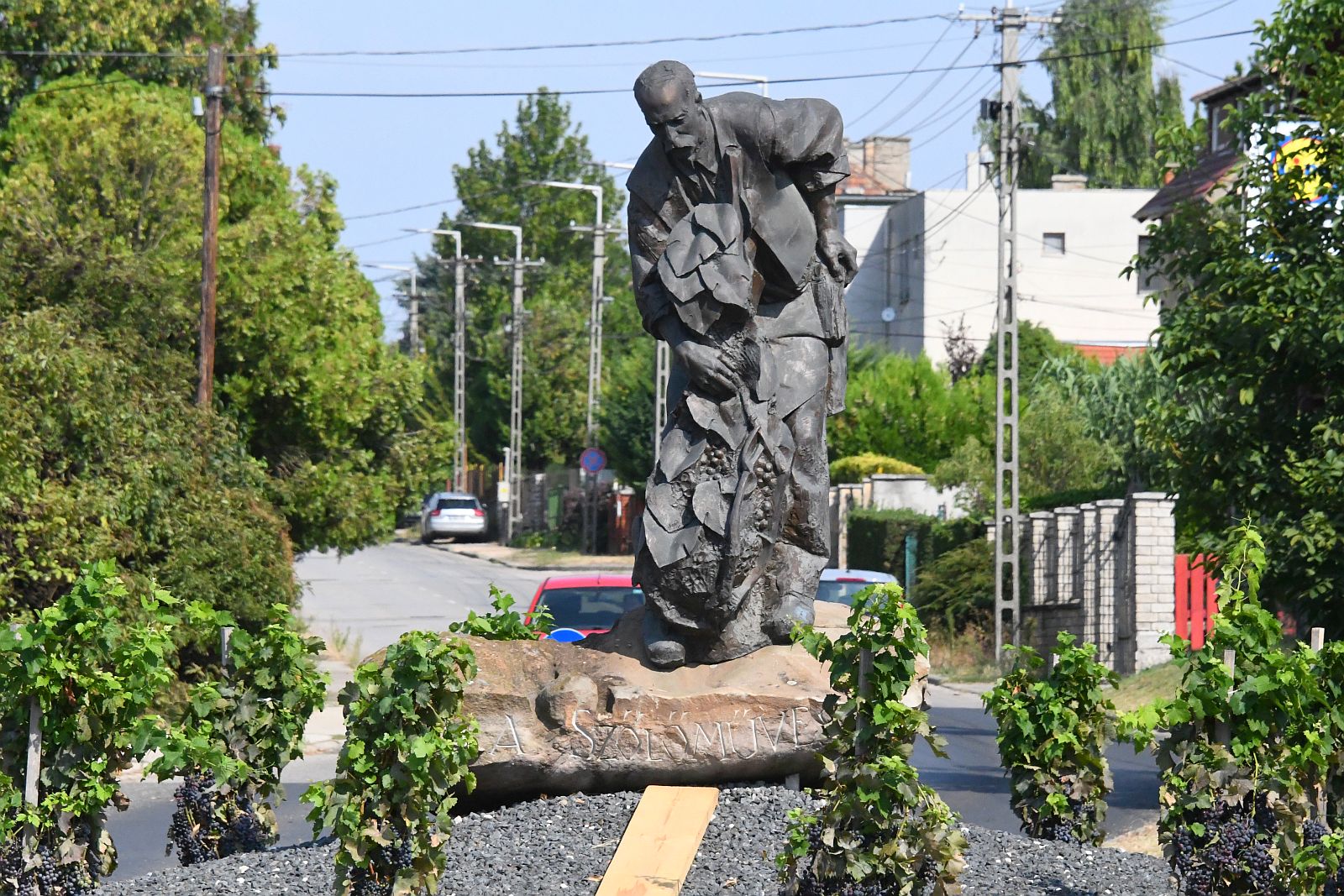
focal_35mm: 225
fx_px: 8400
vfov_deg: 6.1
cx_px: 672
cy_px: 448
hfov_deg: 9.1
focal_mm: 150
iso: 5000
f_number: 10
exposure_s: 1/6400
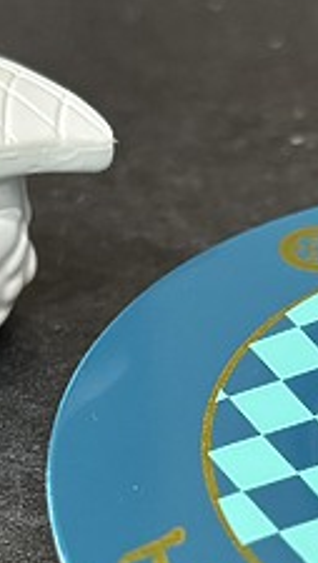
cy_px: 412
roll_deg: +2.3
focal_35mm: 98
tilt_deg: -38.0
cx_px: 213
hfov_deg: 12.4
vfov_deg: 21.6
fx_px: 1465
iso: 500
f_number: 1.6
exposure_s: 1/60
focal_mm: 5.96
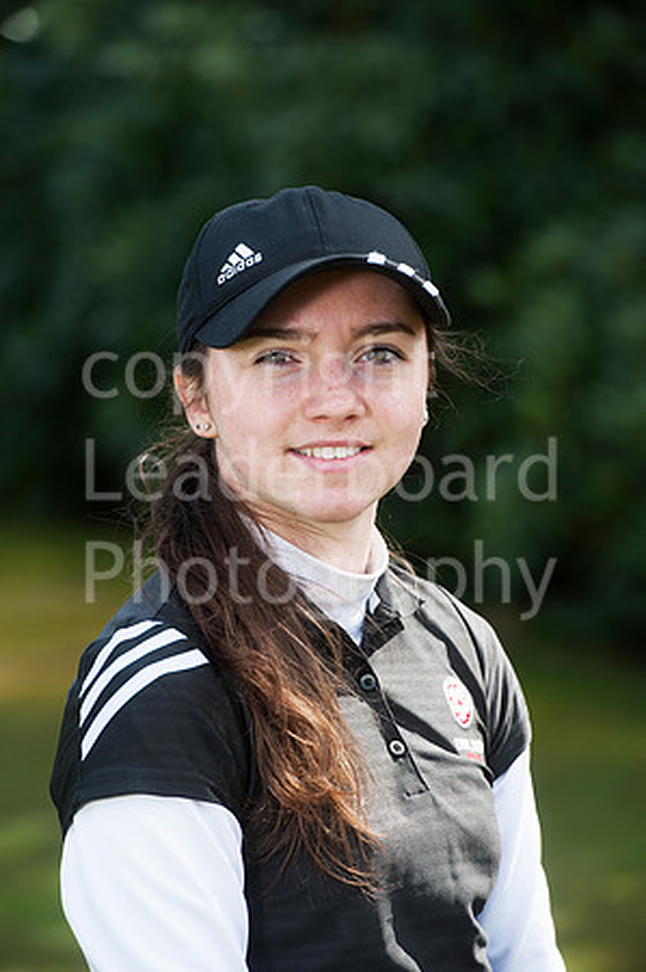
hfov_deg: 6.9
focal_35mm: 200
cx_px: 323
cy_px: 486
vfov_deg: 10.3
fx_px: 5395
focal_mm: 200
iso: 200
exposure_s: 1/250
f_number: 6.3
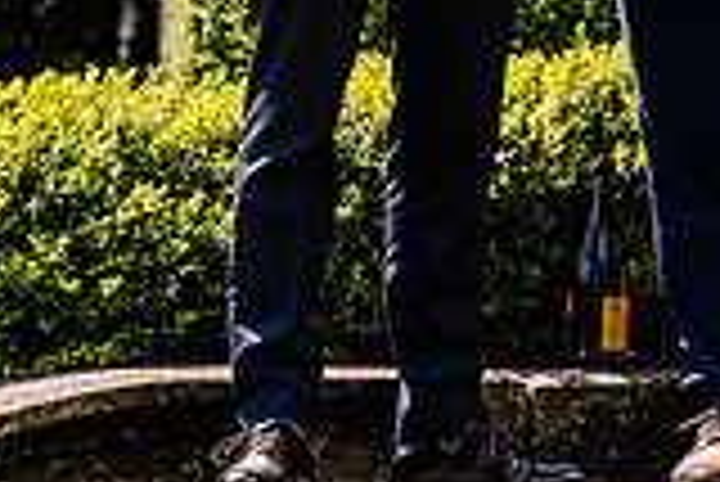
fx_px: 6005
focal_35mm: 300
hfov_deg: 6.8
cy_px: -331
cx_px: 882
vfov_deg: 4.6
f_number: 4.5
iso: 125
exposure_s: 1/400
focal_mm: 80
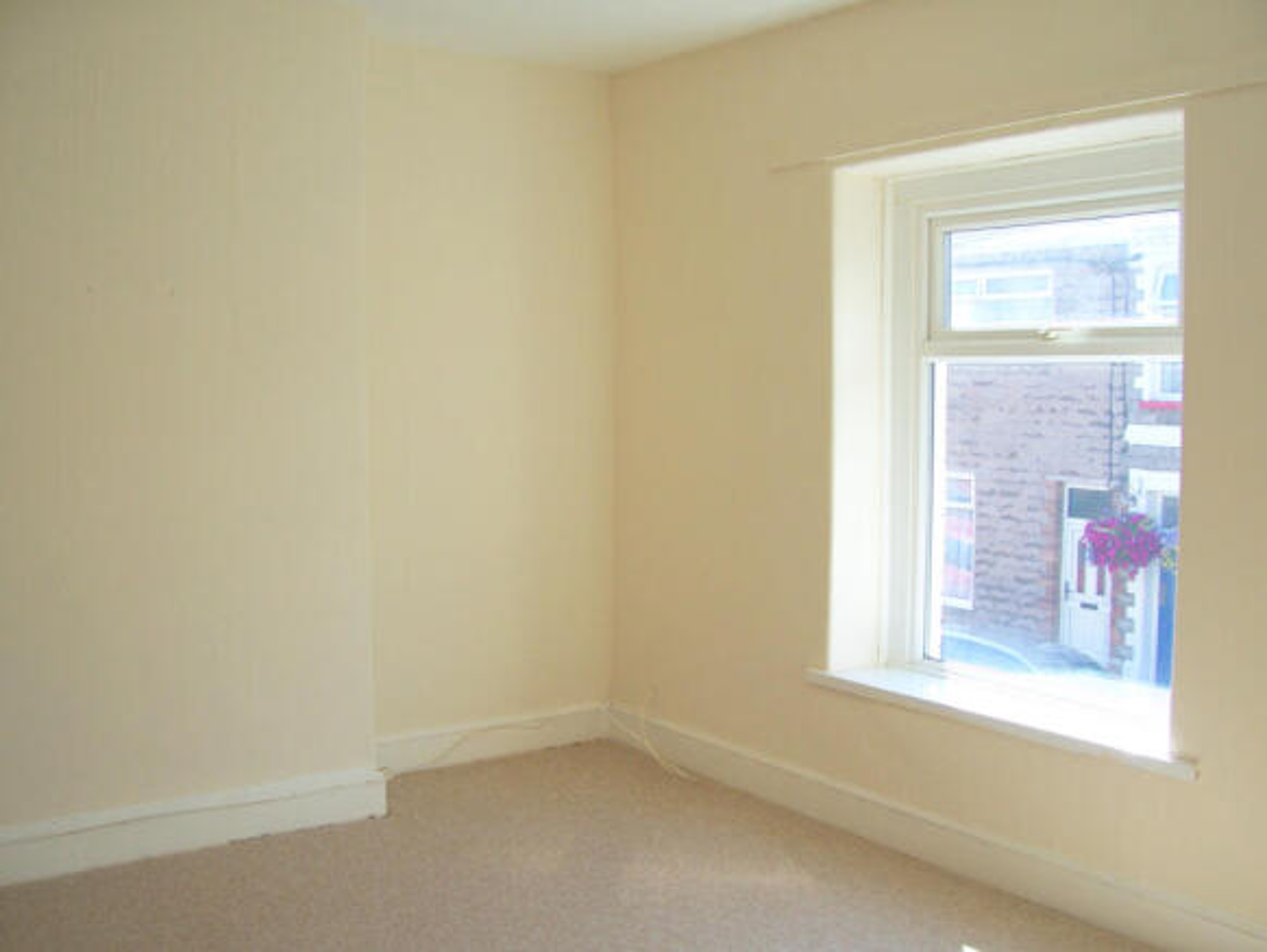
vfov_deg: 41.8
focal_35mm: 34
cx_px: 634
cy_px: 476
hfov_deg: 53.9
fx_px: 1245
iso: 80
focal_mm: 5.6
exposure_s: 1/200
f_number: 2.7
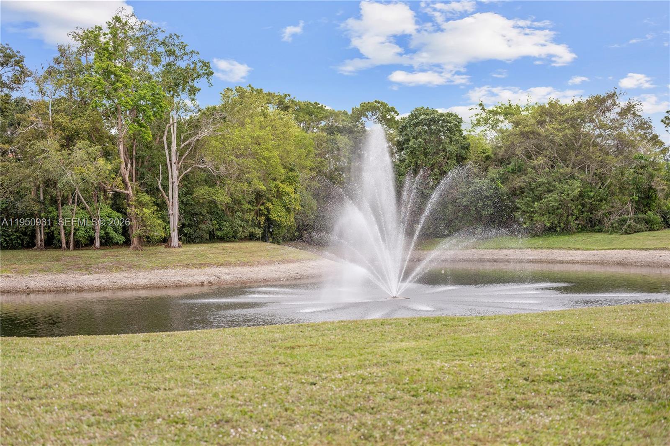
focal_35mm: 50
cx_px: 335
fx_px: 930
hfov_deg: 39.6
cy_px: 223
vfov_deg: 27.0
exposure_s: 1/1250
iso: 500
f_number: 2.2
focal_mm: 50
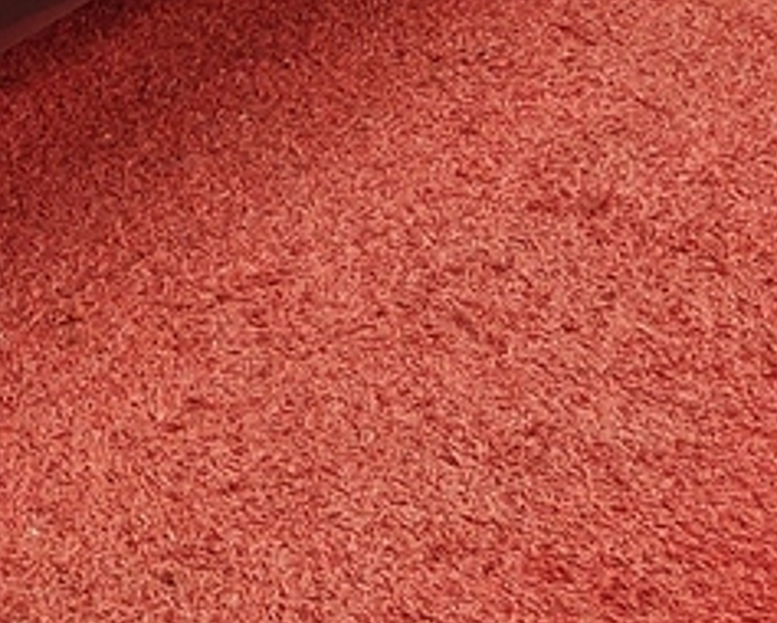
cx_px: -908
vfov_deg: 8.4
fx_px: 4097
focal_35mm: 178
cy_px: -489
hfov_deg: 9.9
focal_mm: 5.59
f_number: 1.8
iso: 80
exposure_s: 1/74
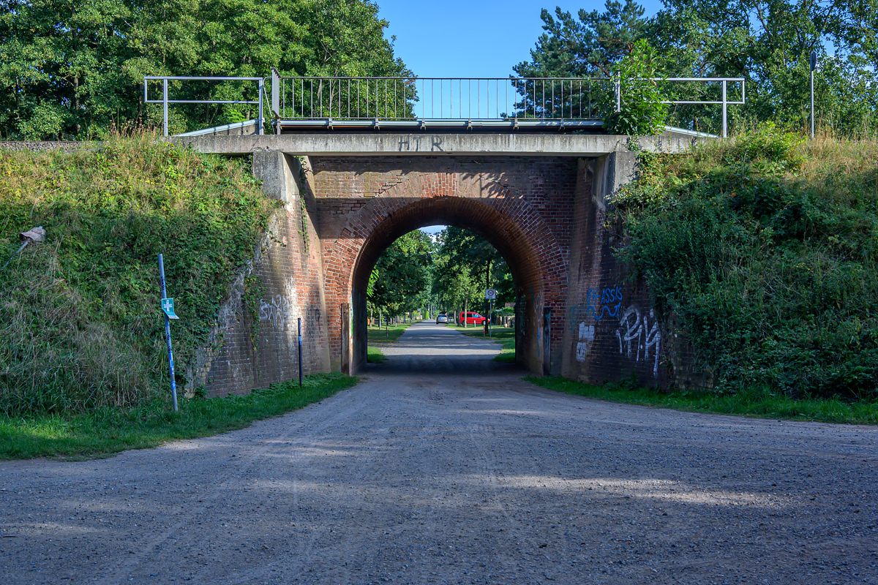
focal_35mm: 37
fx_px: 896
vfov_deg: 36.2
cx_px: 439
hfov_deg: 52.2
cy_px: 292
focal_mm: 24.5
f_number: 8
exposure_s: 1/250
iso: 200
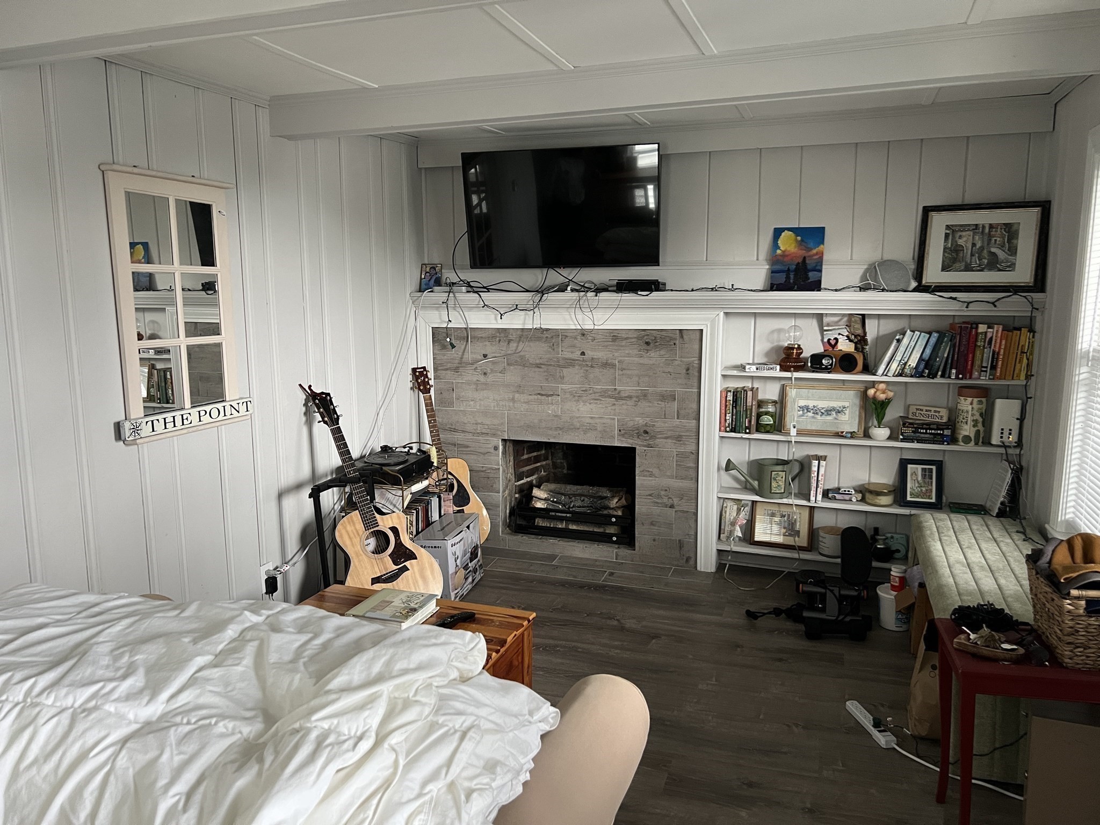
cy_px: 412
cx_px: 550
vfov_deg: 53.1
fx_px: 826
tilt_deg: -10.0
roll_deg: +0.1
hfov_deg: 67.3
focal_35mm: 26
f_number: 1.5
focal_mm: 5.7
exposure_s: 1/60
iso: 400
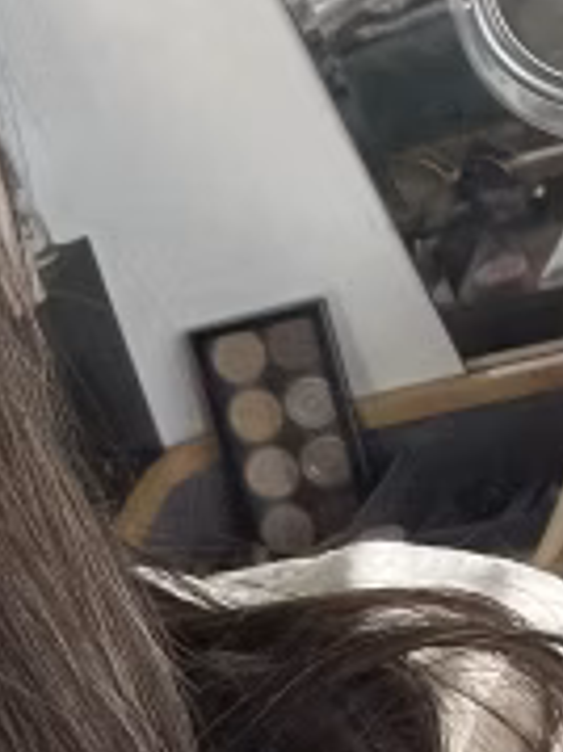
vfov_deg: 14.3
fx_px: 2909
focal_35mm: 134
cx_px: -639
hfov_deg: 10.1
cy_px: 916
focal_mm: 2.71
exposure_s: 1/60
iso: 100
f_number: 2.2
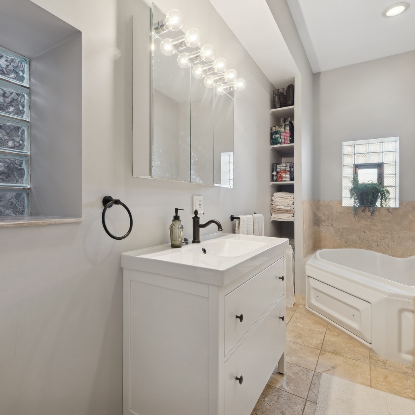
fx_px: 271
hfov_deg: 74.7
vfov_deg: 74.8
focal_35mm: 20
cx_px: 193
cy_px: 199
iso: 200
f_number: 8
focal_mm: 15
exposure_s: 1/6
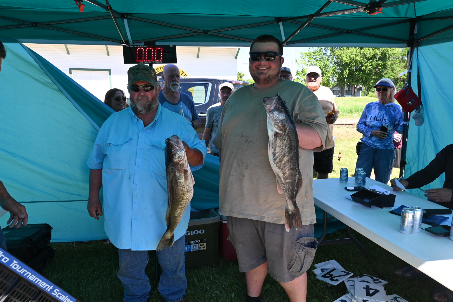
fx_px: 330
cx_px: 226
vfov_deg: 49.1
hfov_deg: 68.9
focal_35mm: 26
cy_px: 151
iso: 200
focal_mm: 17.5
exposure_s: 1/250
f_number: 5.6
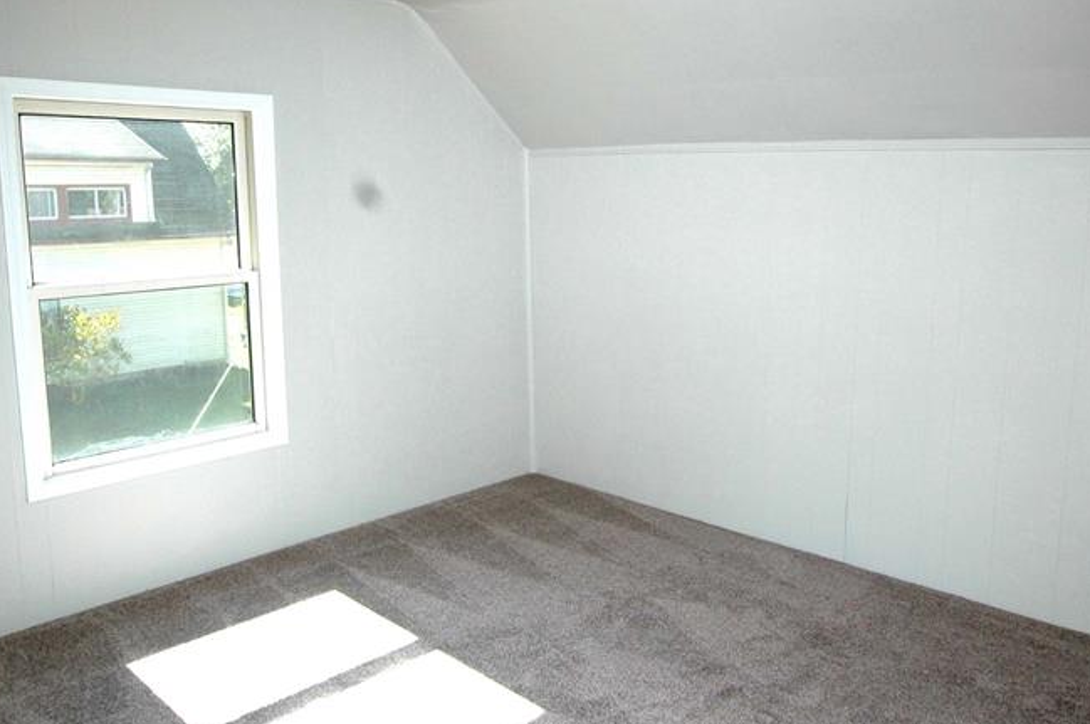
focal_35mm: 31
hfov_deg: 60.6
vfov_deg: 42.4
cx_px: 576
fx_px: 931
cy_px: 312
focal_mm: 13
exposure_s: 1/160
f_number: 6.3
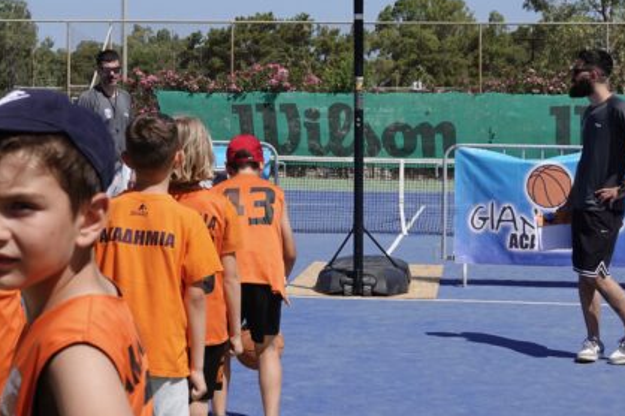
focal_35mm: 80
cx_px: 302
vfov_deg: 17.0
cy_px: 144
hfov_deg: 25.4
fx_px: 1388
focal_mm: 17.55
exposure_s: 1/1000
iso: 100
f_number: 4.5
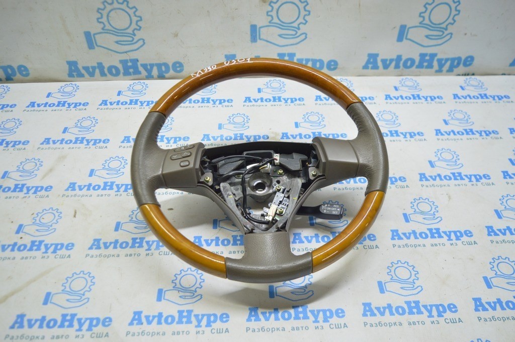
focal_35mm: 32
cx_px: 258
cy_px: 171
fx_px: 450
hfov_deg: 59.5
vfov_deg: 41.6
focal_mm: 21
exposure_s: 1/40
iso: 400
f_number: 3.8
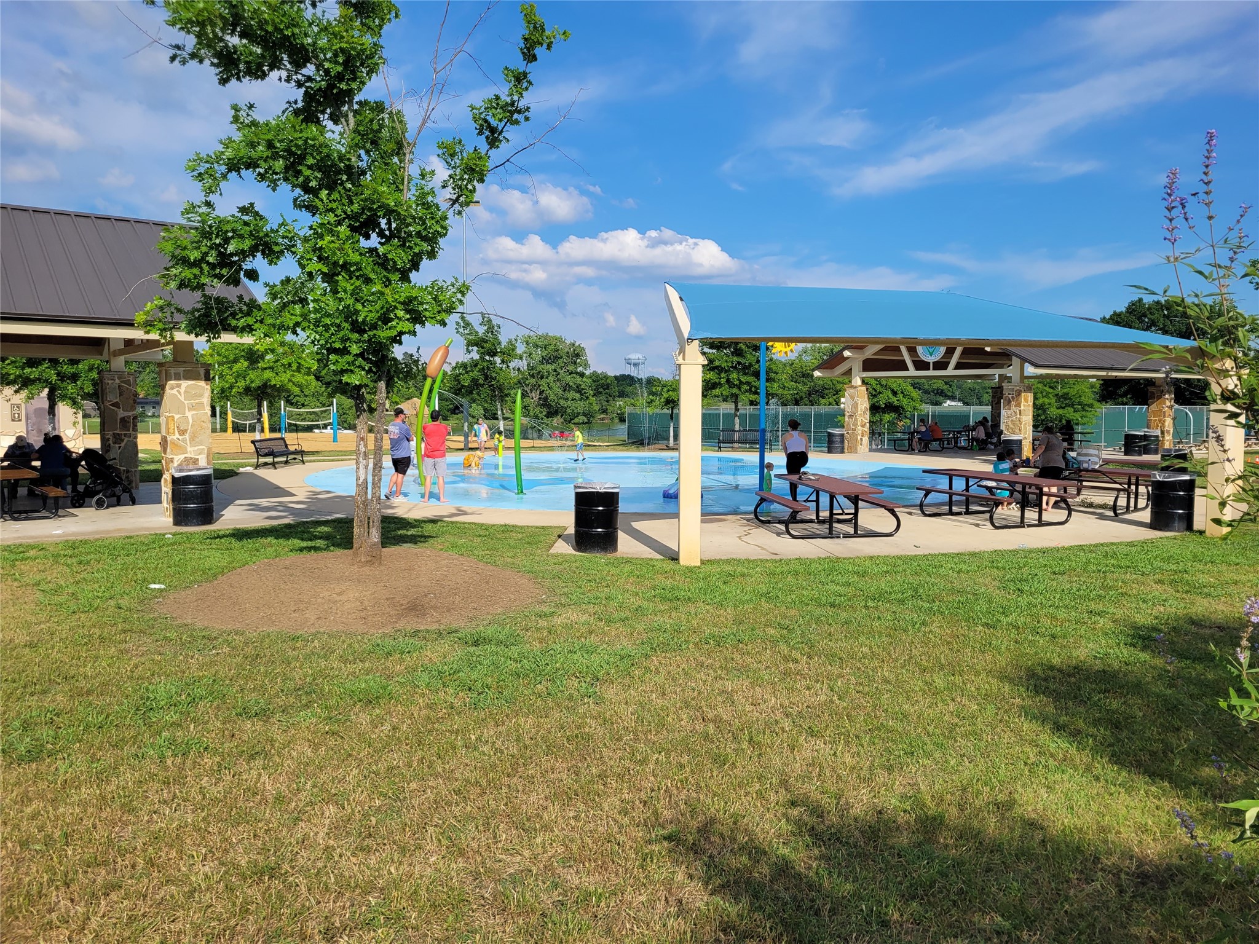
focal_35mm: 26
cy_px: 472
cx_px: 630
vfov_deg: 53.1
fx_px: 946
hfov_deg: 67.3
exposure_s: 1/2929
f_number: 1.8
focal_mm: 5.4
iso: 40
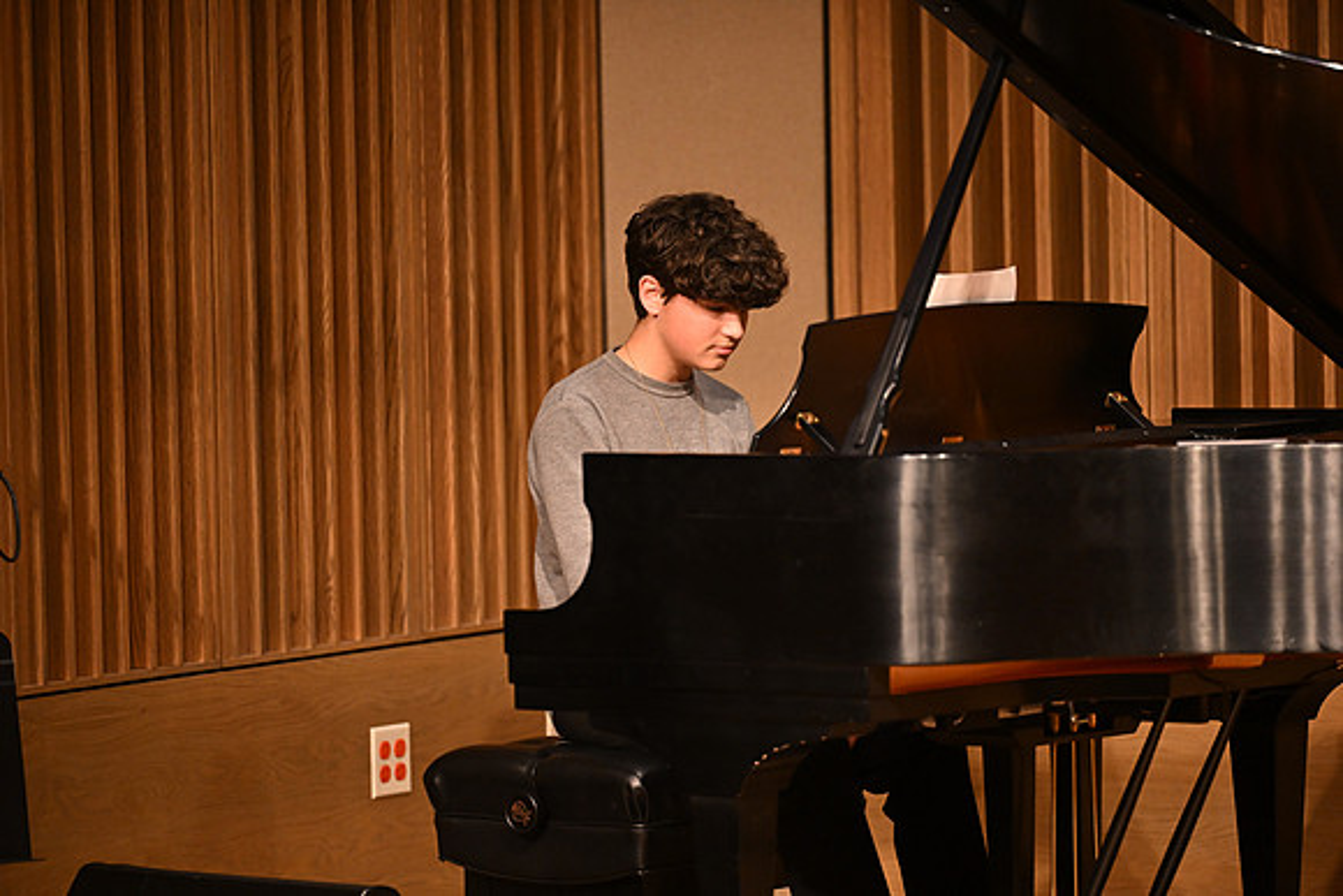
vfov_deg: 6.9
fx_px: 7463
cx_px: 672
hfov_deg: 10.3
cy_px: 448
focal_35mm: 200
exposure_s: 1/320
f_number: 2.8
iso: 4000
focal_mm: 200
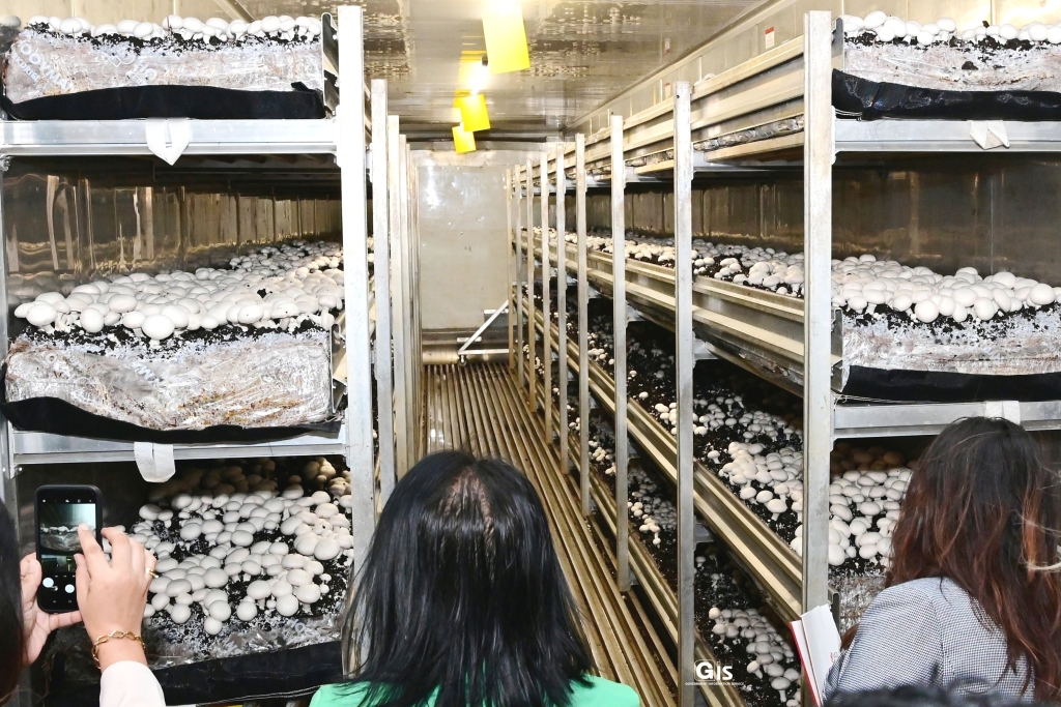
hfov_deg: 73.7
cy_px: 354
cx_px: 530
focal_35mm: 24
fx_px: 707
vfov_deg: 53.1
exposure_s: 1/200
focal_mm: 24
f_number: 8
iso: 5000
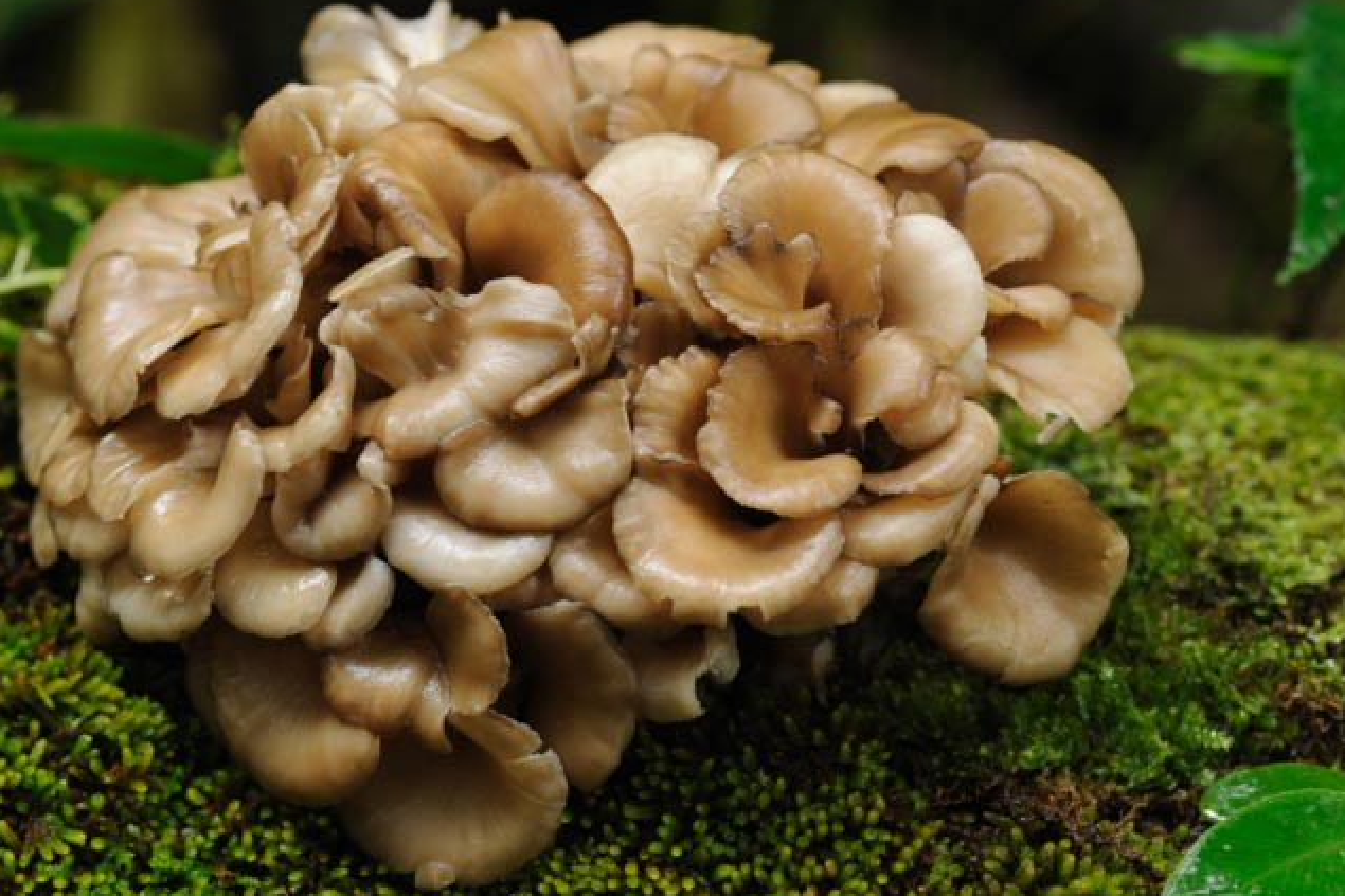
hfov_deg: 16.1
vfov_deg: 10.8
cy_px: 413
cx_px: 642
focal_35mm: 127
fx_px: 4743
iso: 100
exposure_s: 1/10
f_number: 8
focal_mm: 105
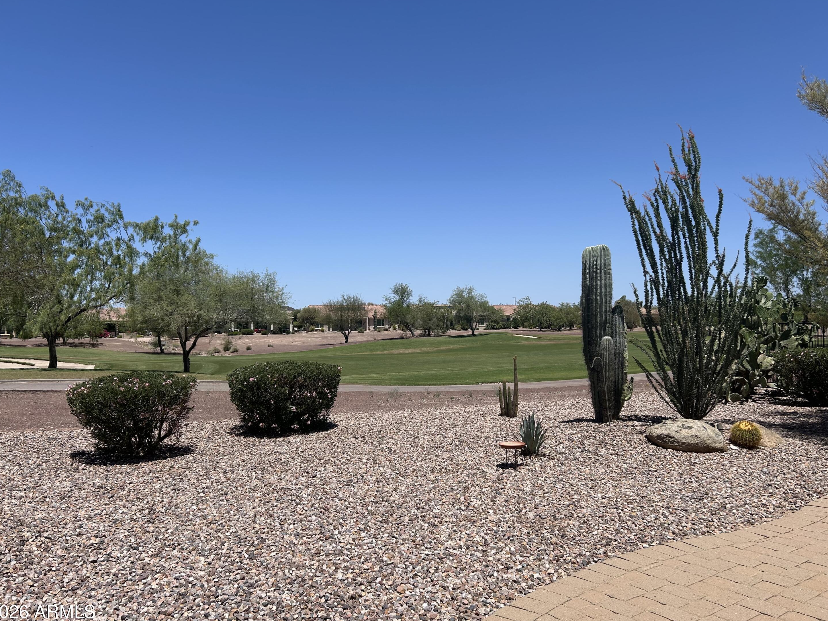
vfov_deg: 51.4
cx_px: 417
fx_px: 646
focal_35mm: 27
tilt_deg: +1.4
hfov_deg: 65.3
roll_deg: +1.2
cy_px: 319
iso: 50
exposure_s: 1/5882
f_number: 1.5
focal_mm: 5.7
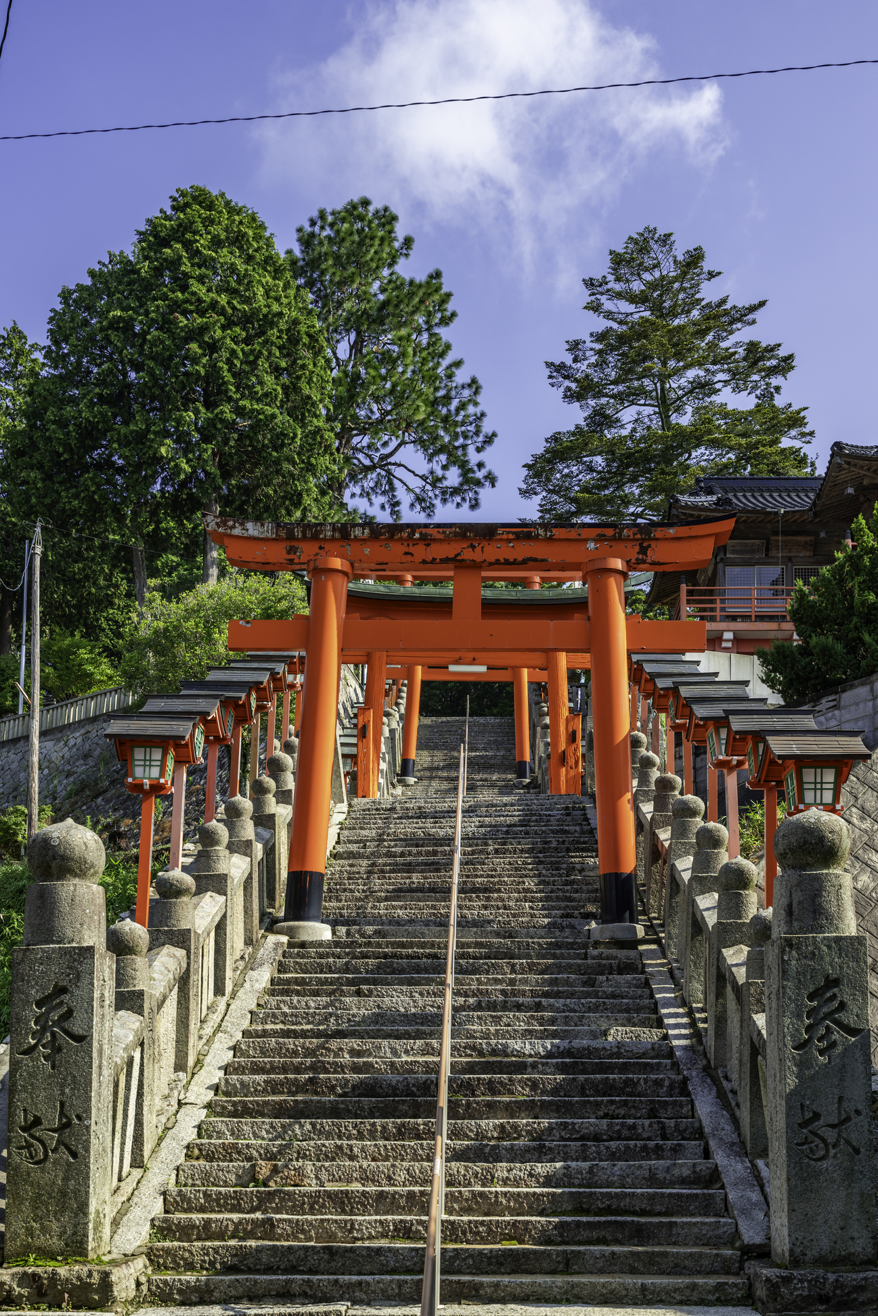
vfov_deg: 53.1
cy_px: 663
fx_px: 1316
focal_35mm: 36
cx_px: 443
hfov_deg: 36.9
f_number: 8
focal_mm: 35
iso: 160
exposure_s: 1/320
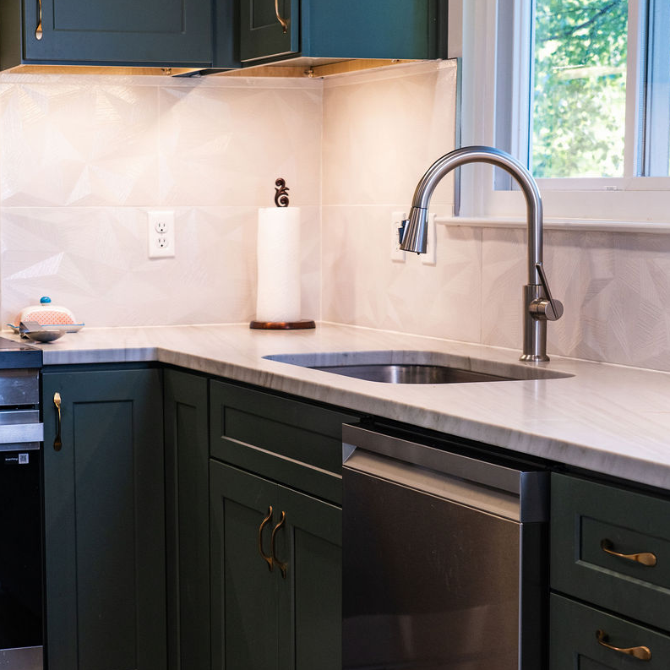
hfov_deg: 21.9
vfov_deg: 21.9
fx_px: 1730
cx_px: 261
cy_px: 375
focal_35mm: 79
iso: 640
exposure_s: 1/50
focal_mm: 48
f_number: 5.6
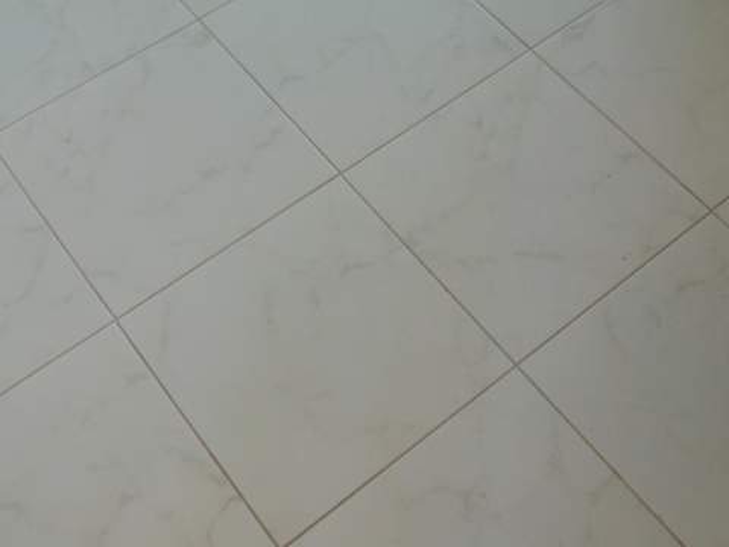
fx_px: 885
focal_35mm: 42
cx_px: 364
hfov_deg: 44.8
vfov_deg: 34.3
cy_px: 274
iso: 200
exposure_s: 1/30
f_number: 3.3
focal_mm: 7.6
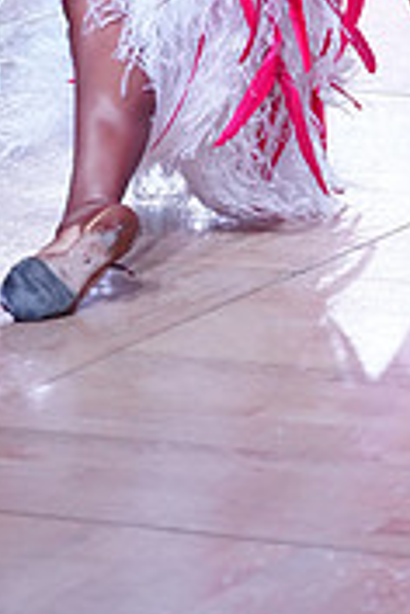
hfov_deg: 4.4
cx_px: 228
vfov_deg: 6.5
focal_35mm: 311
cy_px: -298
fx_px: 5313
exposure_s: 1/1000
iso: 1250
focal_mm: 95
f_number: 2.8
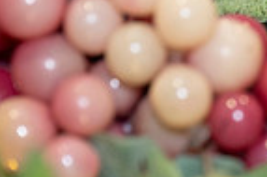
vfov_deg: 2.8
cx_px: 418
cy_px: -156
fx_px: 3615
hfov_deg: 4.2
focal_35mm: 488
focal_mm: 120
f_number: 5
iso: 1250
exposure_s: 1/80
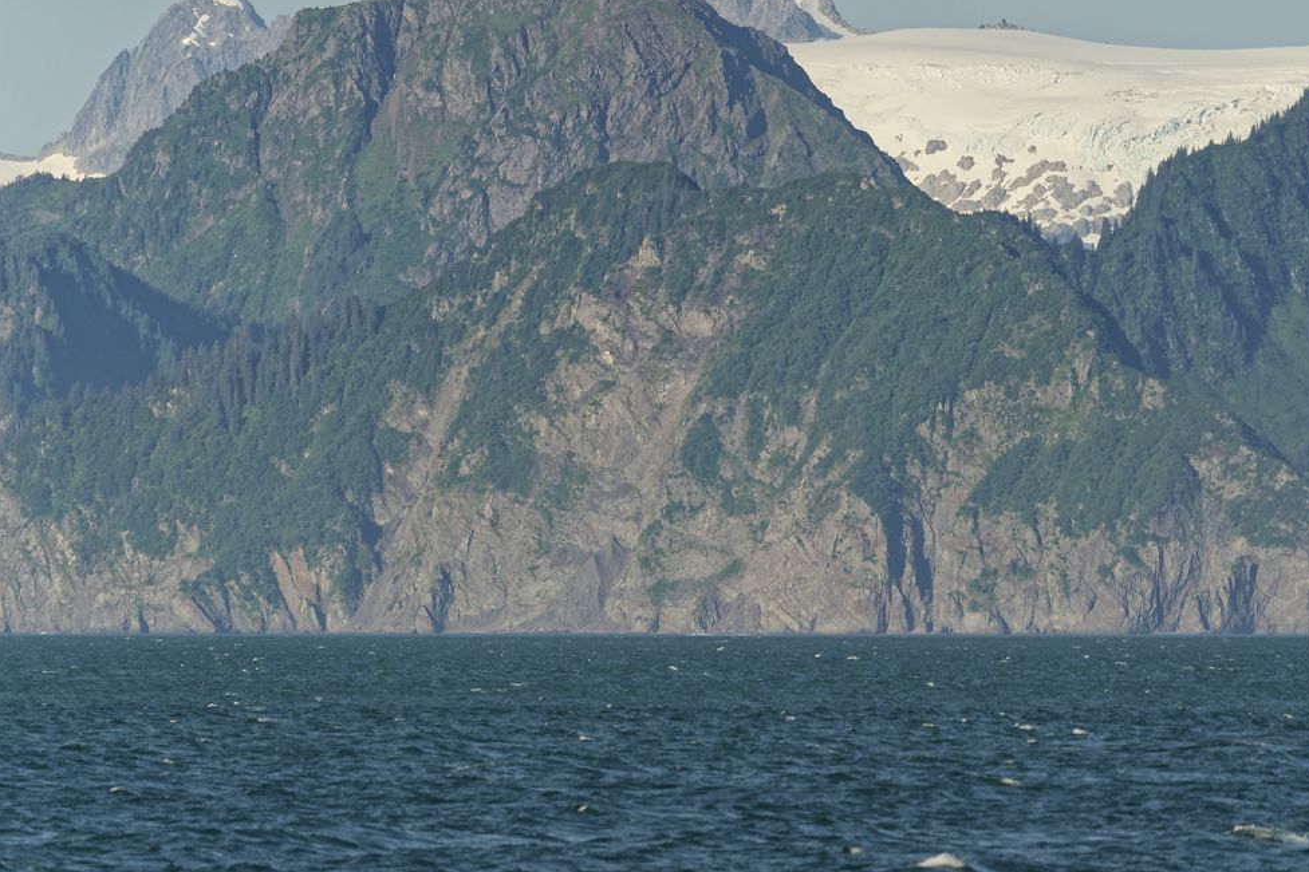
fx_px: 16141
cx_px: 772
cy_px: 360
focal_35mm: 444
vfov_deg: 3.1
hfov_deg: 4.6
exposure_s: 1/320
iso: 125
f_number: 5.6
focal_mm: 347
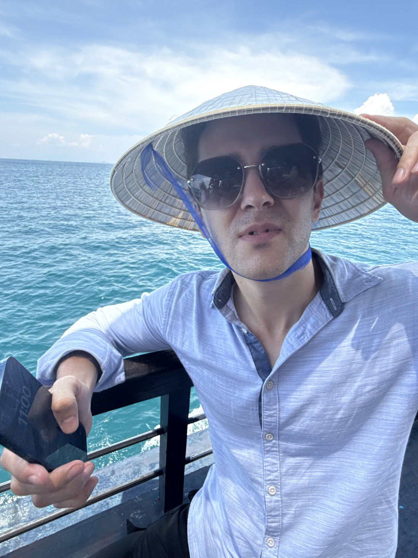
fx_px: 306
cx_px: 216
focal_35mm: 19
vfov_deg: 84.7
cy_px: 282
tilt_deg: -20.9
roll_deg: -3.6
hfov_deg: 68.6
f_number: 2.2
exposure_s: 1/372
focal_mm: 2.22
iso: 64
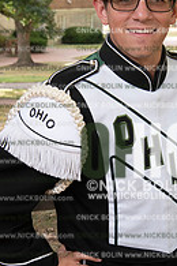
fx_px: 715
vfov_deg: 21.0
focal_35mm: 97
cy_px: 161
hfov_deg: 14.0
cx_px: 138
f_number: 8
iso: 800
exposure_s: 1/100
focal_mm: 42
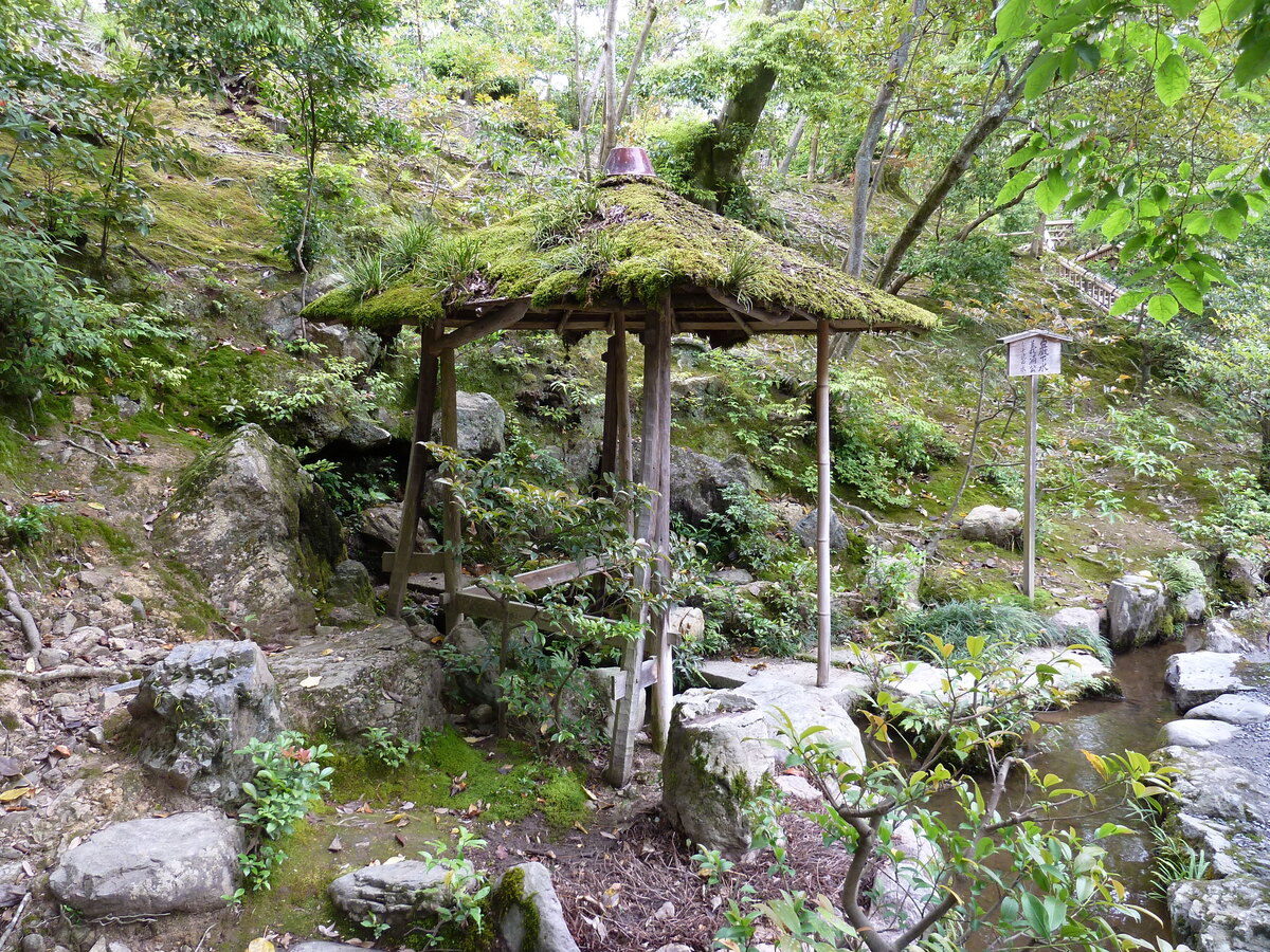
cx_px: 635
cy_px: 476
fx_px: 917
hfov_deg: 69.4
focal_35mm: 25
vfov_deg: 54.9
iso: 100
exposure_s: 1/30
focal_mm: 4.1
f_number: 3.3
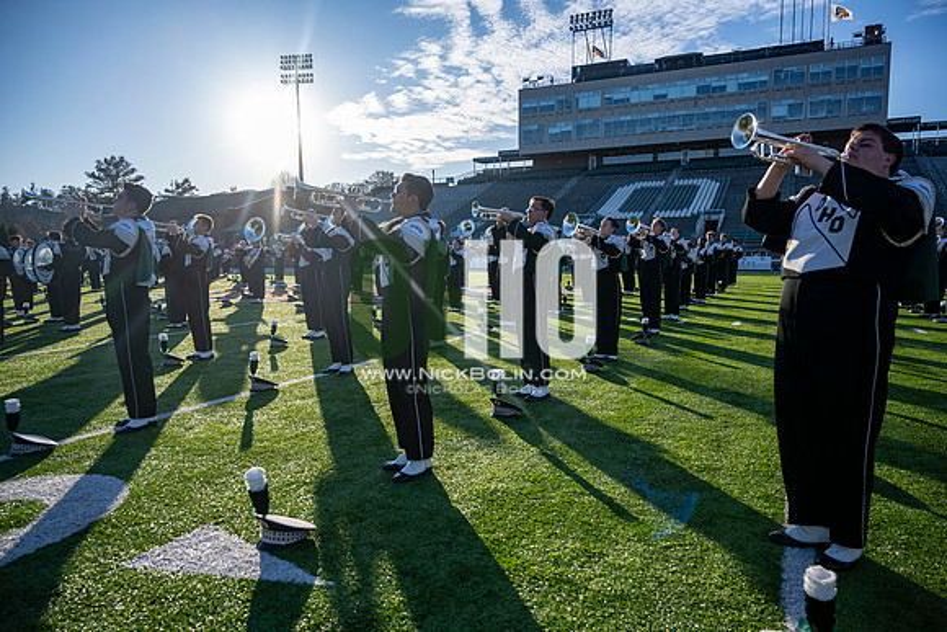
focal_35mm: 24
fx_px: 631
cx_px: 474
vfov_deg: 53.2
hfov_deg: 73.7
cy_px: 316
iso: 80
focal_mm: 24
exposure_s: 1/800
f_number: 4
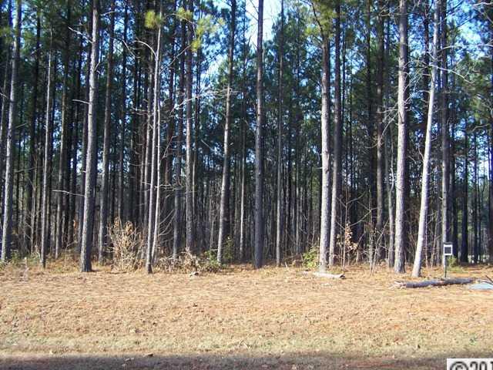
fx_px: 541
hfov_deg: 49.0
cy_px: 185
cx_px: 246
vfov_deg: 37.7
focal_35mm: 38
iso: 80
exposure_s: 1/90
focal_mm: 6.3
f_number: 2.8
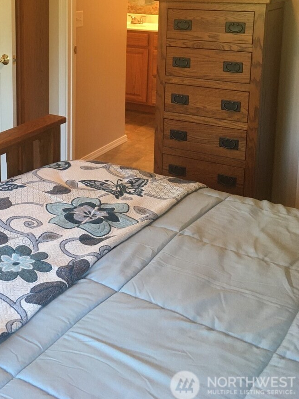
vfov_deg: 38.1
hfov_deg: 29.6
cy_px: 77
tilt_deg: -11.6
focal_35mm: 48
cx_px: 63
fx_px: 553
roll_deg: -0.7
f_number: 2.2
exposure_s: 1/30
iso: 125
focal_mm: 4.15
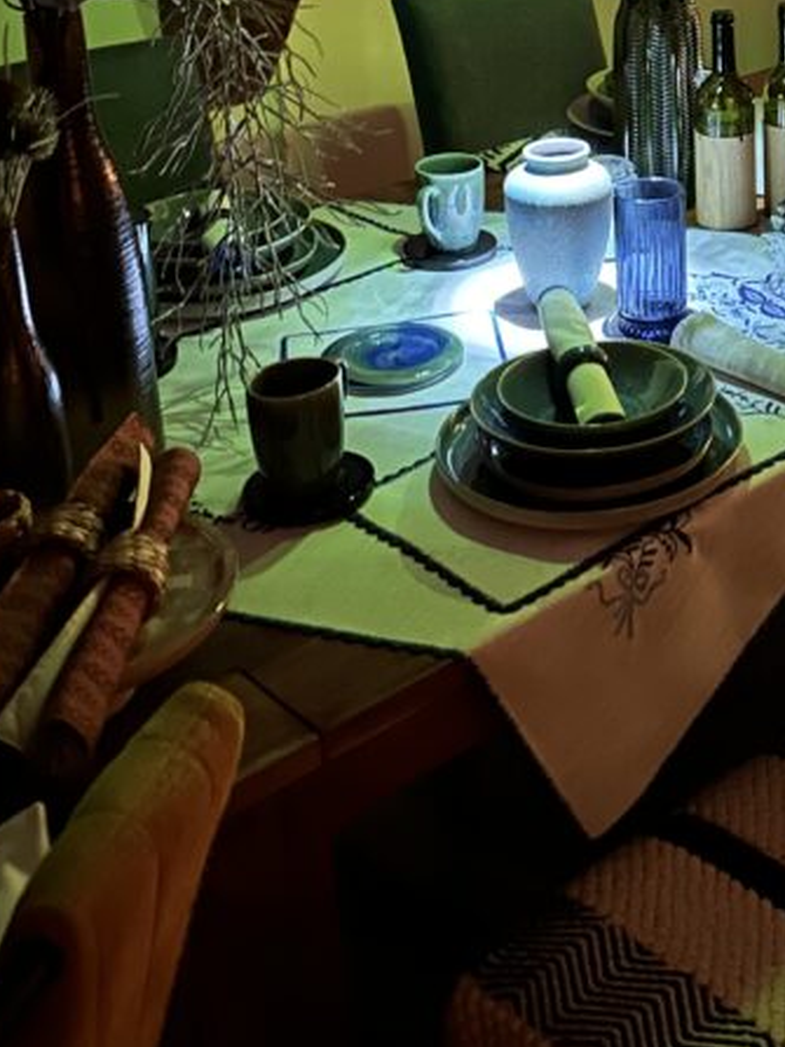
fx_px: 1664
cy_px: 9
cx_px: 715
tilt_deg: -10.6
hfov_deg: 25.7
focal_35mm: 55
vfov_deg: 32.3
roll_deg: +0.4
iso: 2000
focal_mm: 6.86
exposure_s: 1/9
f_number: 1.78
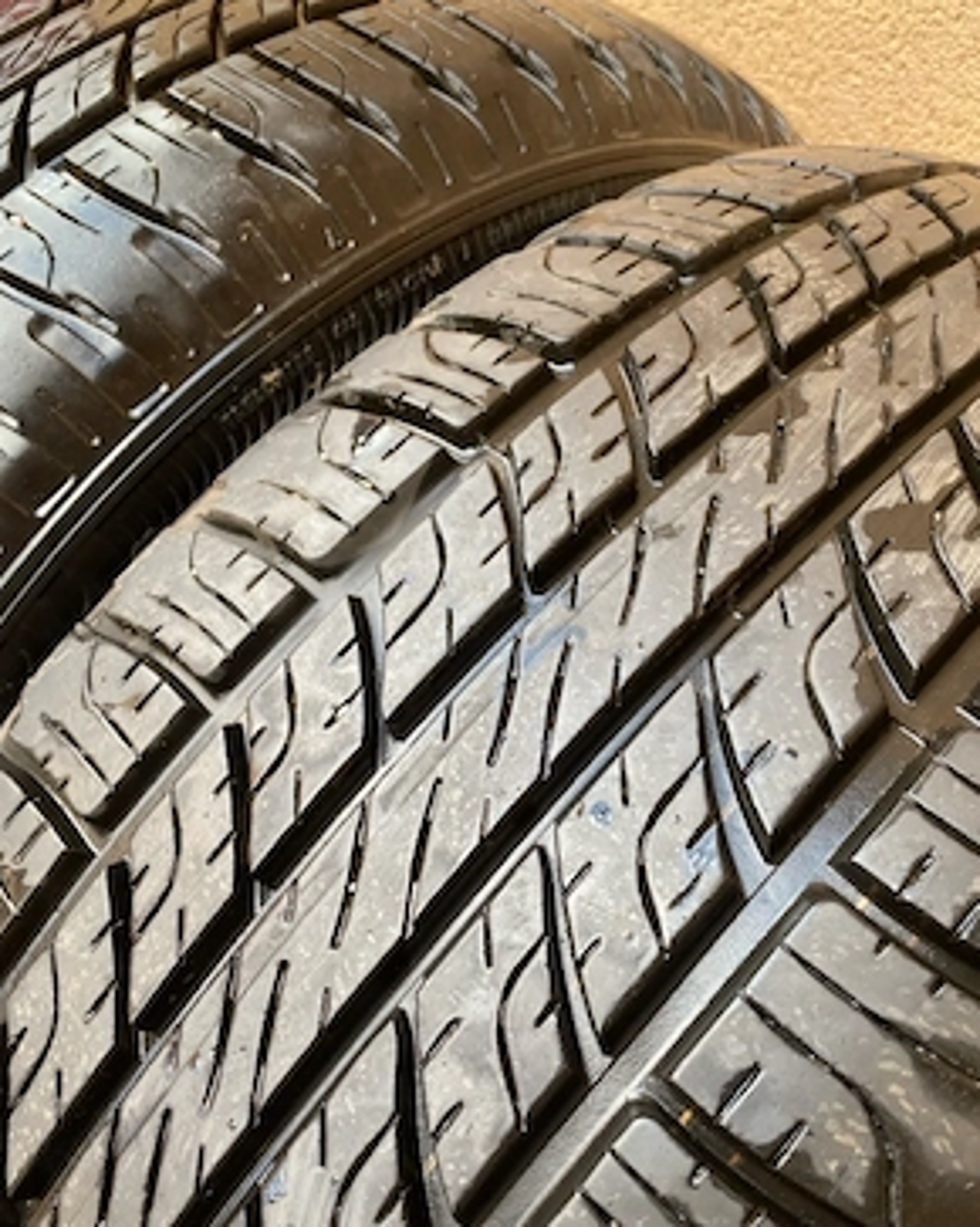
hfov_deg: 51.5
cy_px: 612
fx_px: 1016
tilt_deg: -53.1
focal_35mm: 28
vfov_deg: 62.2
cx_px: 480
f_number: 1.8
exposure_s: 1/121
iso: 80
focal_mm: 4.25
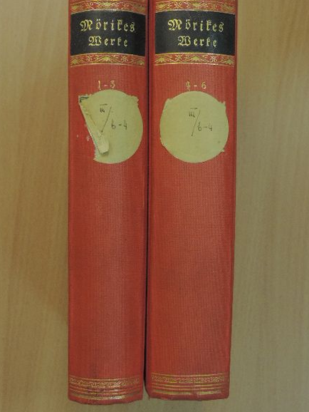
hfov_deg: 28.0
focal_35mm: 52
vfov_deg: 36.8
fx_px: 618
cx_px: 167
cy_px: 212
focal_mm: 8.3
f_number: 3.5
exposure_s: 1/100
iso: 560
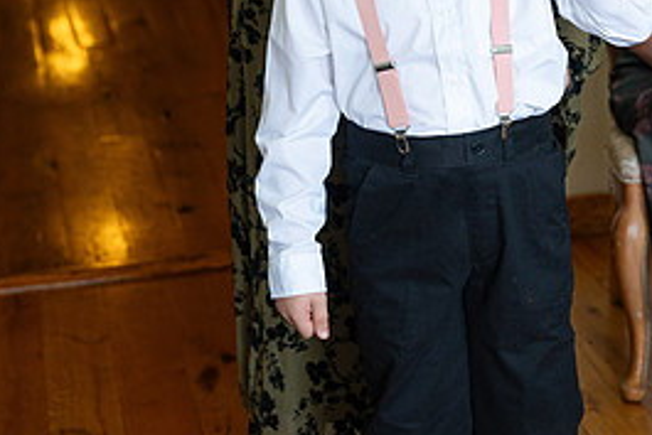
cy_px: 92
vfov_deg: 13.0
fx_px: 1903
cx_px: 423
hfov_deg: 19.4
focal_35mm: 105
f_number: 3.2
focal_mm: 48
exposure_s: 1/50
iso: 800
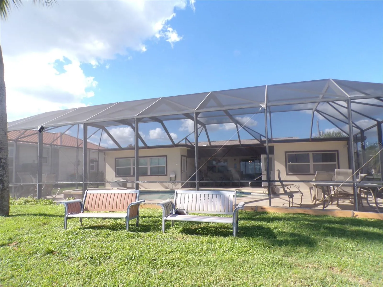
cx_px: 192
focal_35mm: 24
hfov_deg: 71.6
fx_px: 266
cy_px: 144
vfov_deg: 56.8
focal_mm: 4.3
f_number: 8
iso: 80
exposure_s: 1/60
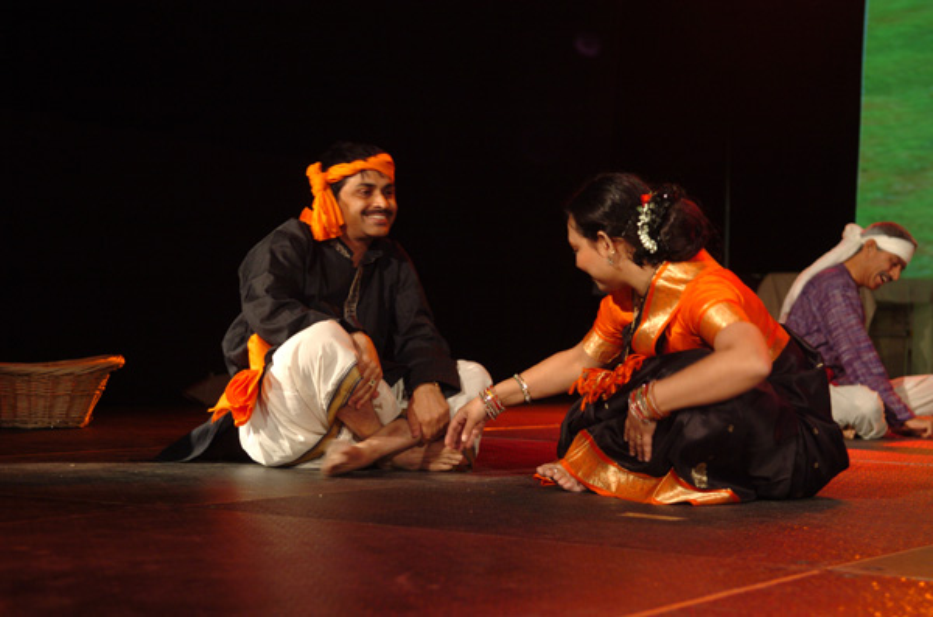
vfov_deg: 20.1
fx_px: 1745
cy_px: 308
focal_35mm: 68
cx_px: 466
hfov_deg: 29.9
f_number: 2.8
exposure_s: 1/30
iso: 400
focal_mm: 45
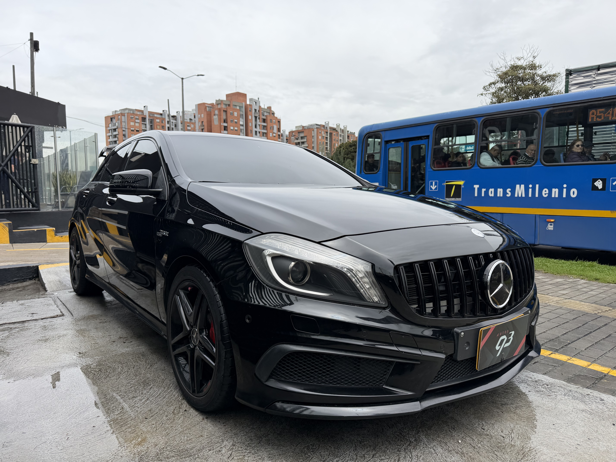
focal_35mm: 24
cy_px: 231
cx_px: 308
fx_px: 427
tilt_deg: -5.5
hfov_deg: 71.6
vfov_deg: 56.8
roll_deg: +0.6
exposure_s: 1/3759
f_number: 1.78
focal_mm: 6.76
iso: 80
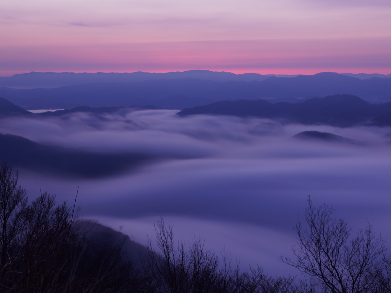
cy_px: 146
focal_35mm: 74
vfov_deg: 20.0
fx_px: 831
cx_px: 196
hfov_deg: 26.5
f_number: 7.1
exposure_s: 117
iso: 100
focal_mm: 45
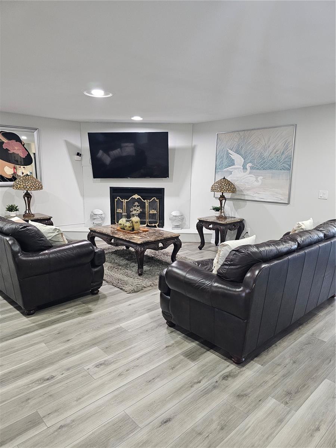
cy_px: 224
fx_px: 298
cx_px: 168
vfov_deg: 73.9
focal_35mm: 23
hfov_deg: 58.9
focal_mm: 6.3
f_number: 1.7
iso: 800
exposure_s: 1/120
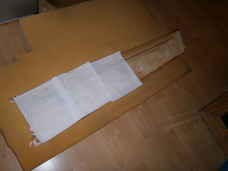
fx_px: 204
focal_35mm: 31
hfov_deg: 58.4
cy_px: 86
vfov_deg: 45.4
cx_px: 114
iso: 125
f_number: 2.9
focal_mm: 5.5
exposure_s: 1/30
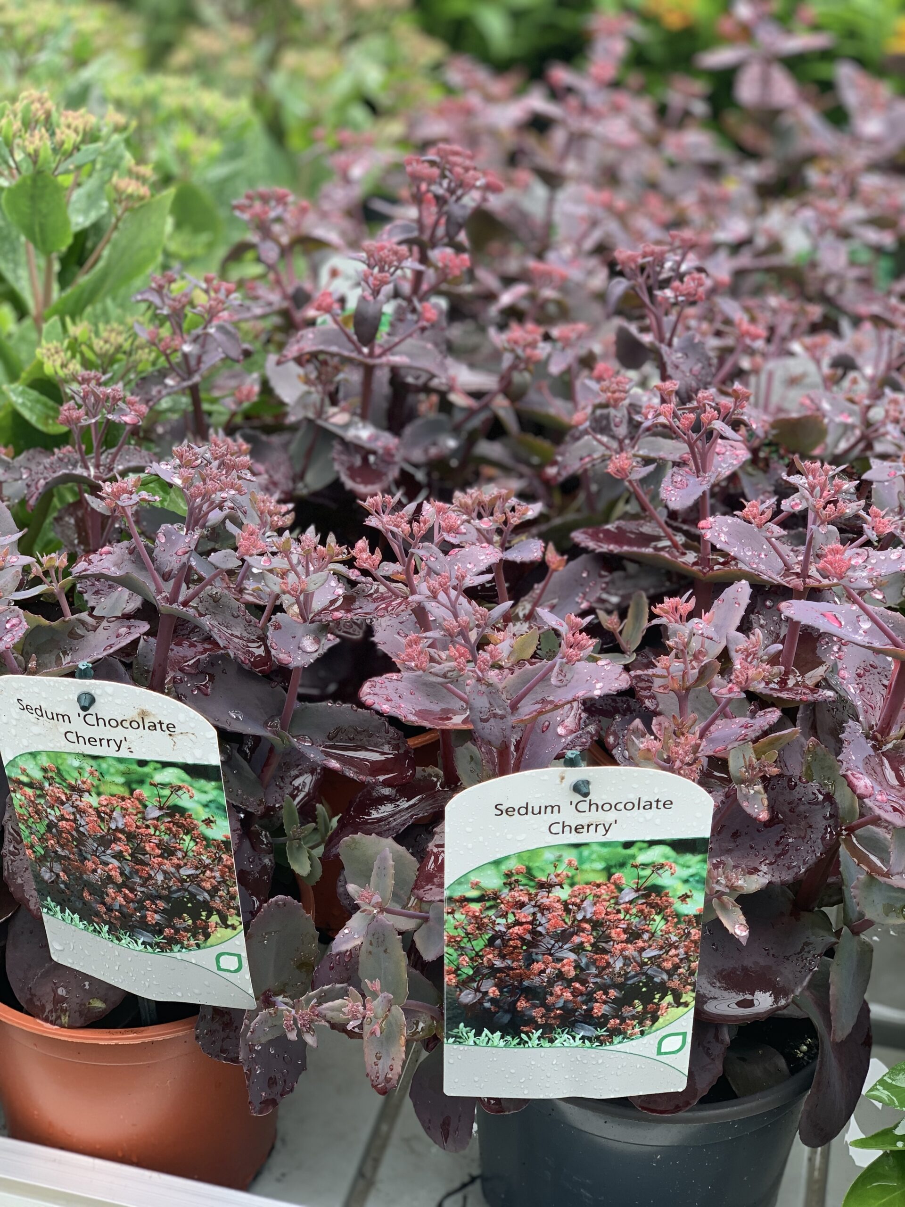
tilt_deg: -30.5
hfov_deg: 28.0
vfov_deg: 36.8
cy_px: 604
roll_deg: -2.4
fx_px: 1813
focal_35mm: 52
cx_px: 452
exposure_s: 1/122
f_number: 2.4
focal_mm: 6
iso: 20
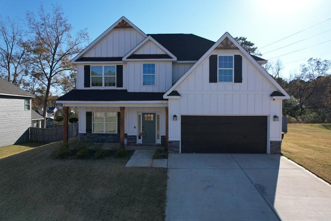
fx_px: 202
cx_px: 166
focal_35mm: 22
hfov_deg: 78.6
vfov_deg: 57.2
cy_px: 110
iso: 100
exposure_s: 1/1500
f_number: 2.8
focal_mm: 8.38
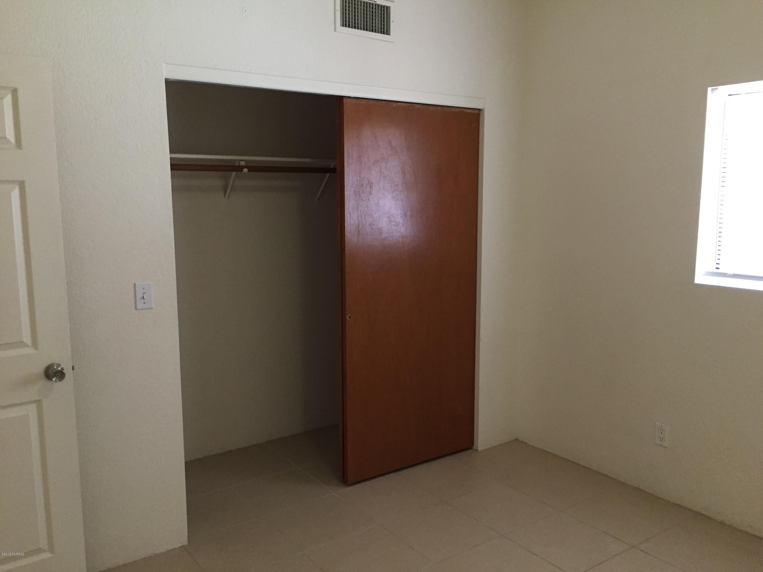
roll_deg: +0.0
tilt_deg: -9.0
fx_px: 639
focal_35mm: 29
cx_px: 382
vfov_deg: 48.2
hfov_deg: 61.7
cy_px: 286
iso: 250
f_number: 2.2
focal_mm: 4.15
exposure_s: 1/30
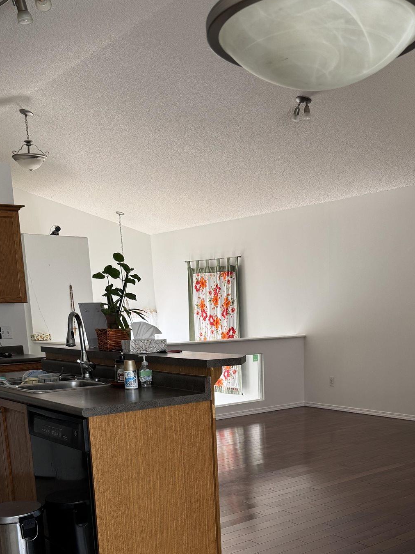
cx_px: 258
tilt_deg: -11.6
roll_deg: +3.8
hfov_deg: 35.0
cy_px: 437
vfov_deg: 43.8
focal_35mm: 41
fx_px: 655
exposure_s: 1/121
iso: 100
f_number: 1.78
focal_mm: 6.76
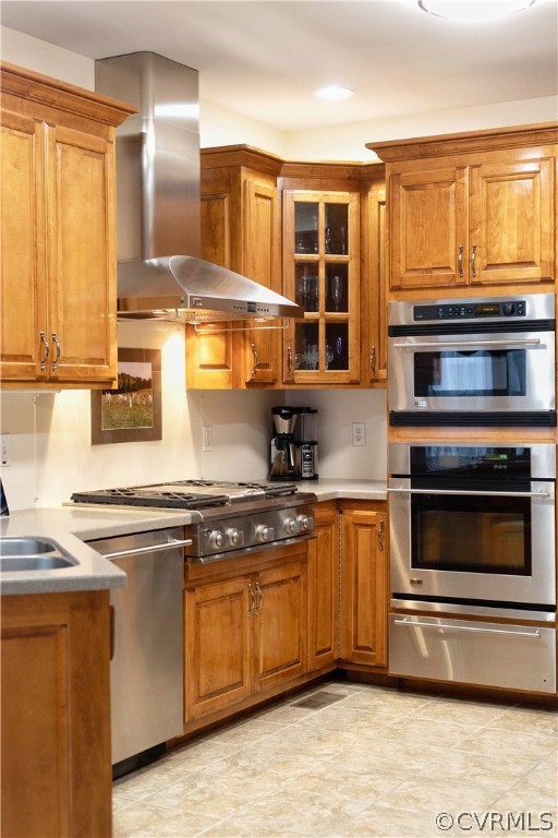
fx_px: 1162
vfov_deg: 39.6
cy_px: 419
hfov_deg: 27.0
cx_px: 279
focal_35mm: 50
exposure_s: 1/160
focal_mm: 50
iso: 1250
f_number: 2.8
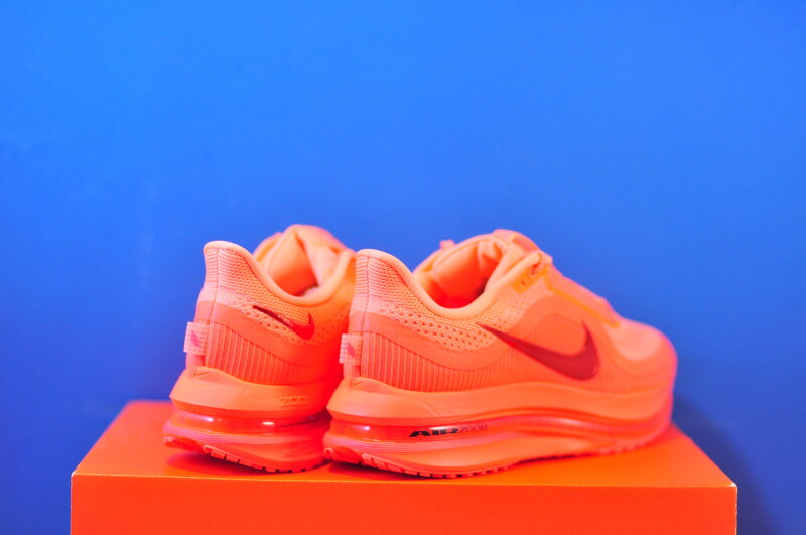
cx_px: 403
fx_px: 1677
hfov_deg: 27.0
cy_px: 268
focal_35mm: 75
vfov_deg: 18.1
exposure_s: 1/320
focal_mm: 50
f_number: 2
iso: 250
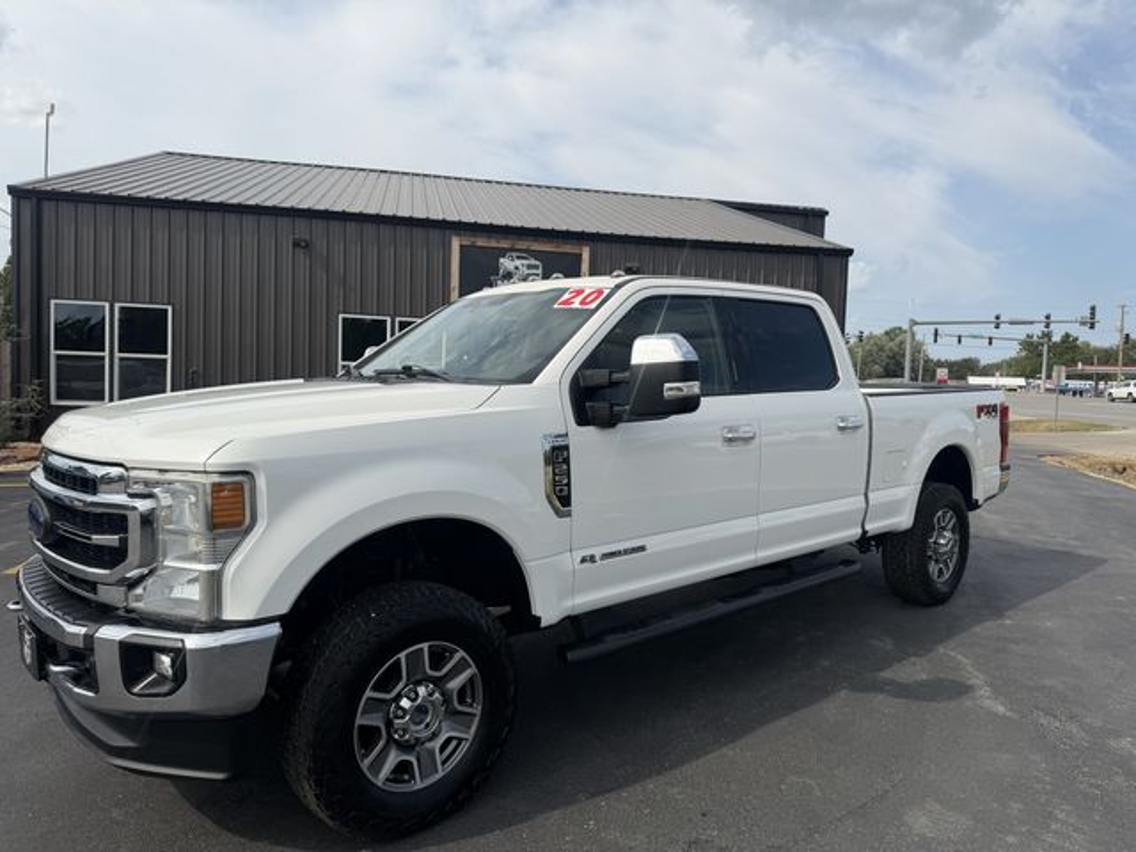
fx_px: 788
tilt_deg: -2.8
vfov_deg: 56.8
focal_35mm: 24
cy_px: 426
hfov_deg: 71.6
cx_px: 568
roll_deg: -2.4
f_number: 1.78
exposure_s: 1/5319
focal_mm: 6.76
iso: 80
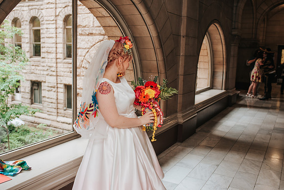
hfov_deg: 53.1
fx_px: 284
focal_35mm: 36
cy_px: 95
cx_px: 142
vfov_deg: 36.9
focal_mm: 35
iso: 720
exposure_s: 1/160
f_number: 4
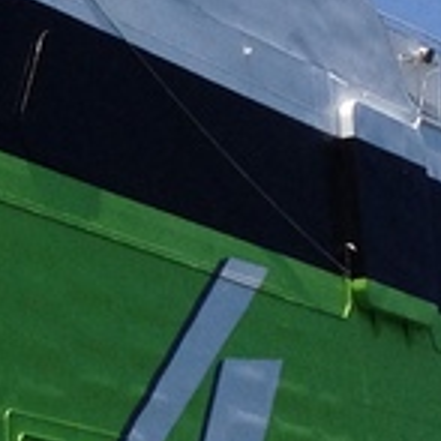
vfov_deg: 6.9
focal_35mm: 252
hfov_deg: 6.8
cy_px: 420
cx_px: -336
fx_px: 3632
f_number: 2.4
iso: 50
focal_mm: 4.28
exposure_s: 1/2404
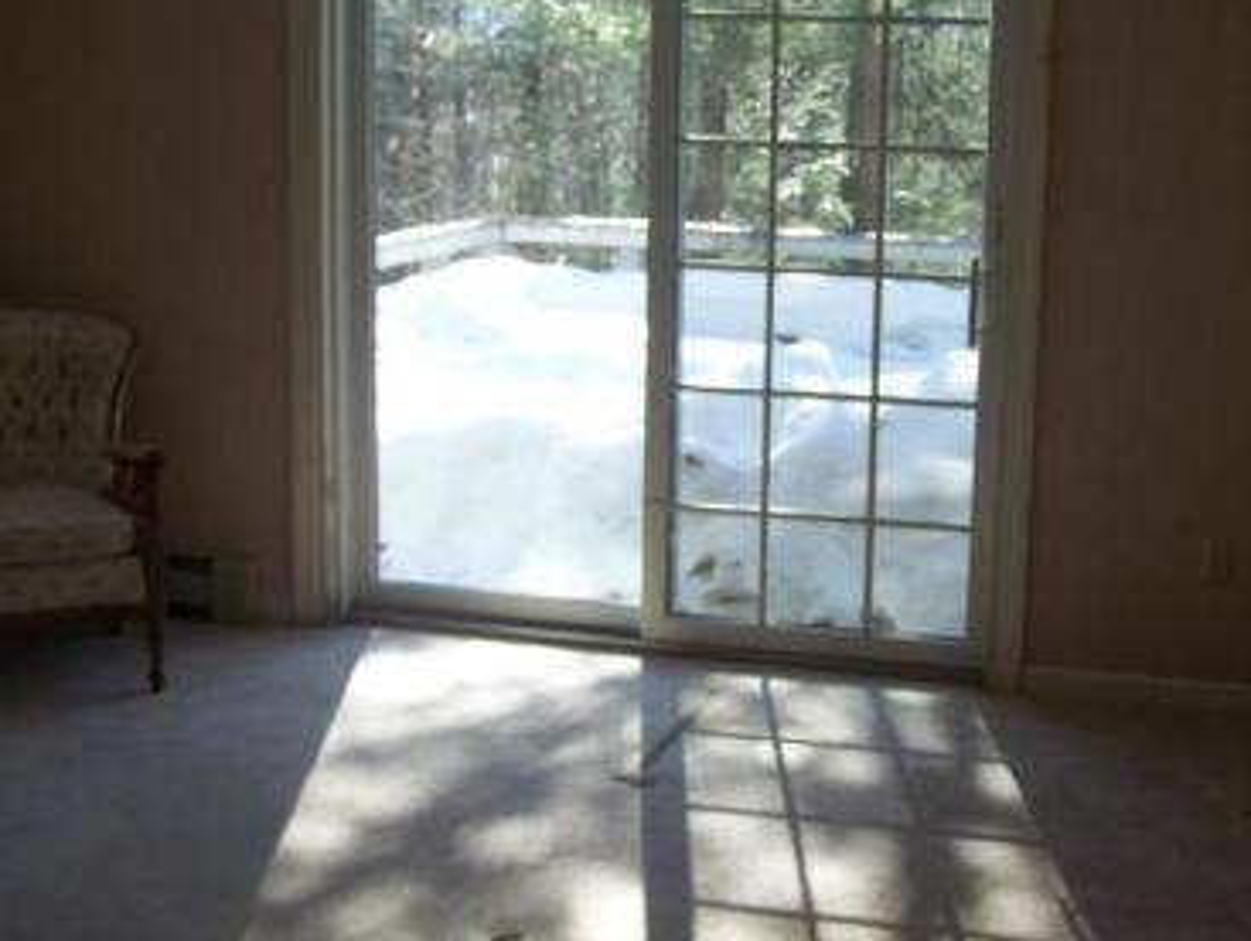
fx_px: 2170
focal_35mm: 60
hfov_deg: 32.1
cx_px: 743
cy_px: 491
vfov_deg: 24.5
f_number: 2.8
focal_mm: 6.3
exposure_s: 1/100
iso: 64
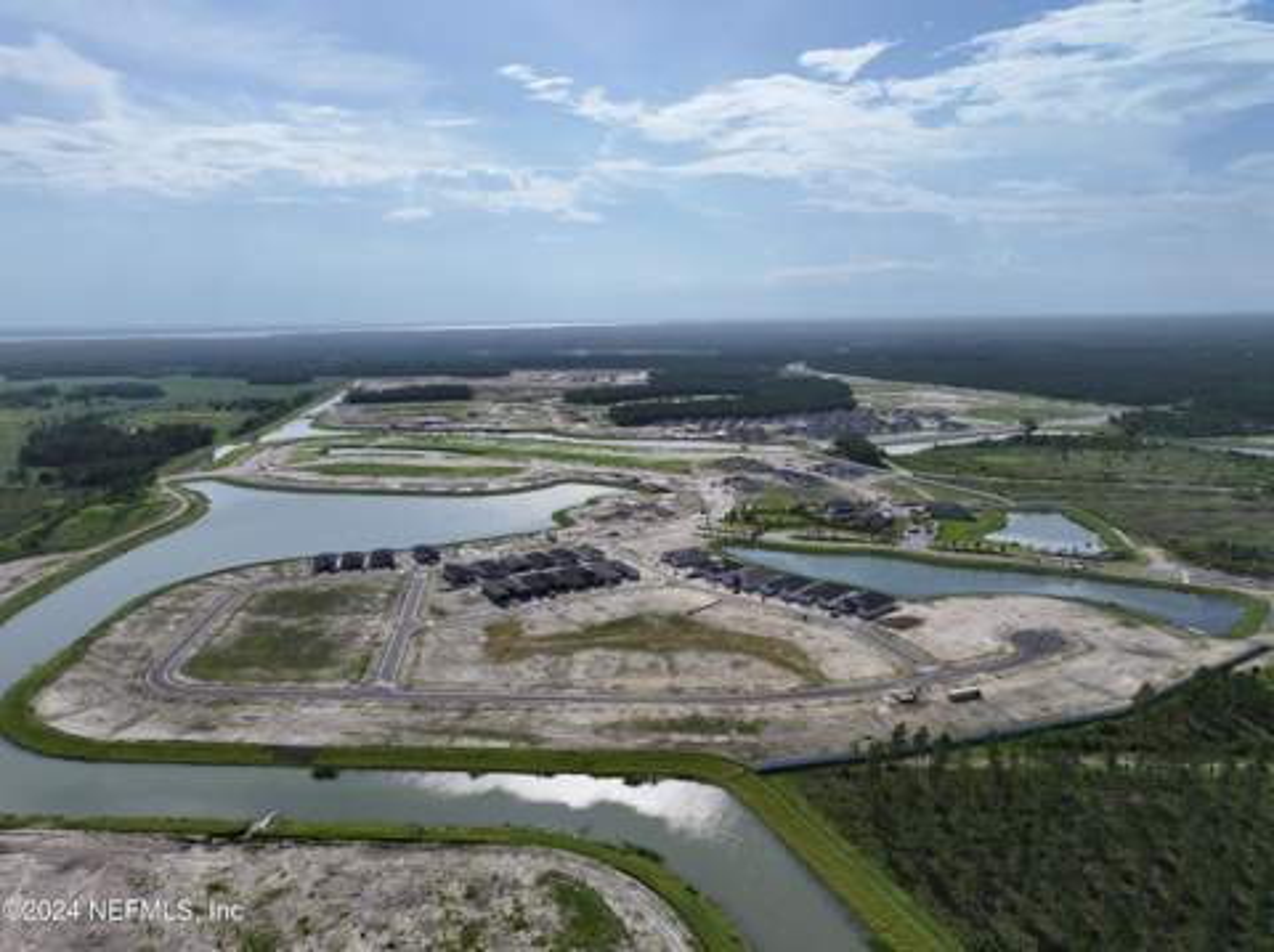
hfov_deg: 71.7
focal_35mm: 24
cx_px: 637
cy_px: 476
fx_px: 882
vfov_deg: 56.7
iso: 140
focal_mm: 12.29
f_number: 2.8
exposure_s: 1/5000
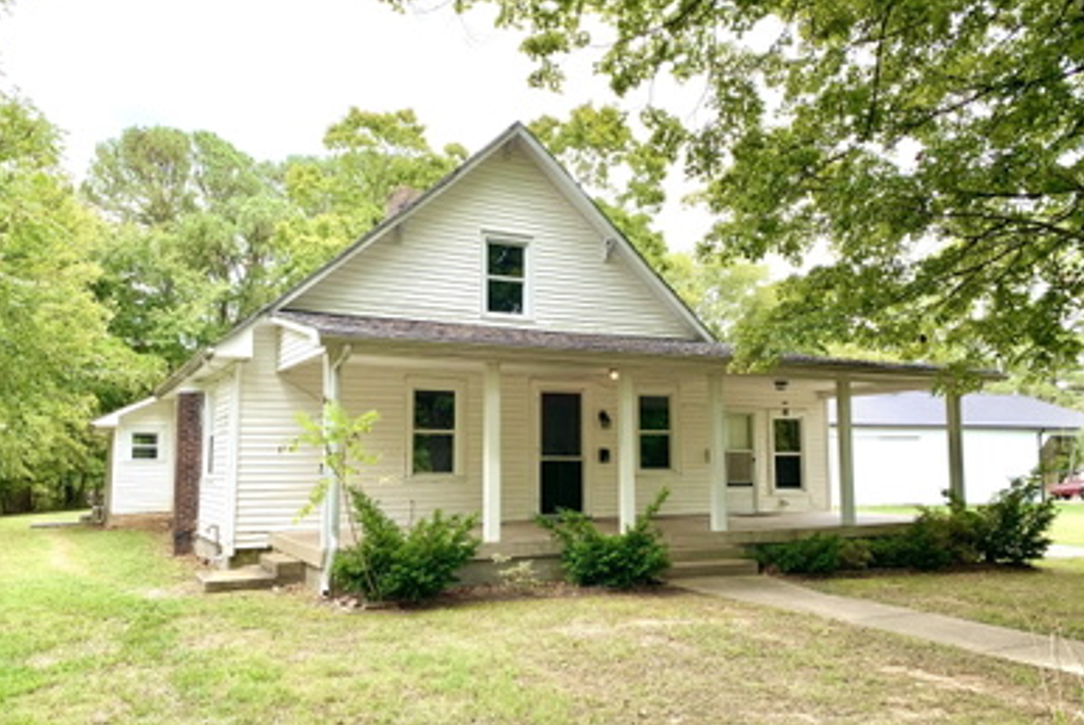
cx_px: 534
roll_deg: +0.6
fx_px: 844
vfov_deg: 46.4
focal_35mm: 28
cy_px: 391
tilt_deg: +7.0
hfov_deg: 65.4
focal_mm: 4.25
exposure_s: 1/329
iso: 25
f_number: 1.8
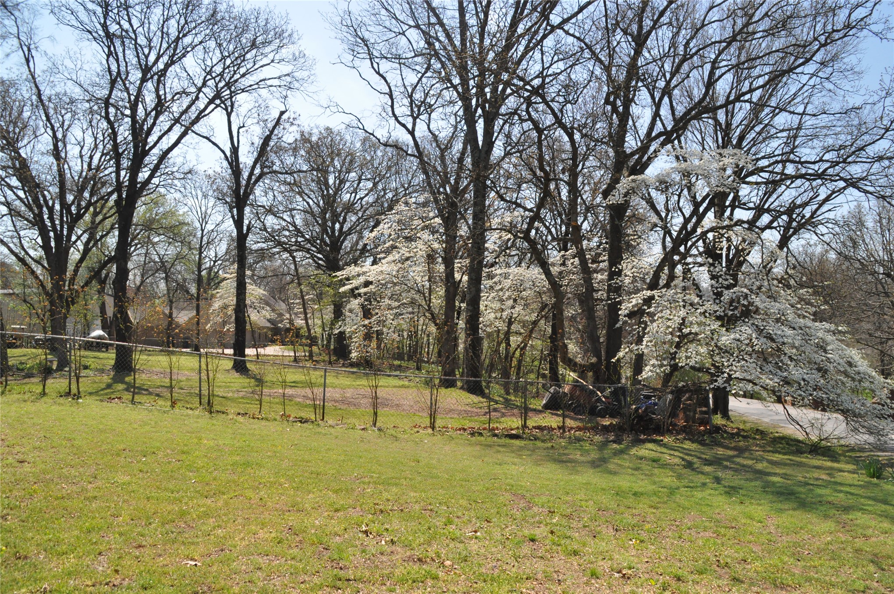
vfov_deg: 14.7
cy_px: 297
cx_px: 447
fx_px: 2306
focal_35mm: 93
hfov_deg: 21.9
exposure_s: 1/3200
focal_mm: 62
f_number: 14
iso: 1000
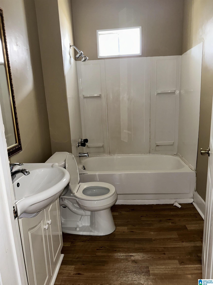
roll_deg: +2.4
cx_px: 106
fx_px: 197
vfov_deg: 71.6
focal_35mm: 24
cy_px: 142
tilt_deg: -13.3
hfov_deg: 56.8
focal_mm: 6.86
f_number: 1.78
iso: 125
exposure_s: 1/12
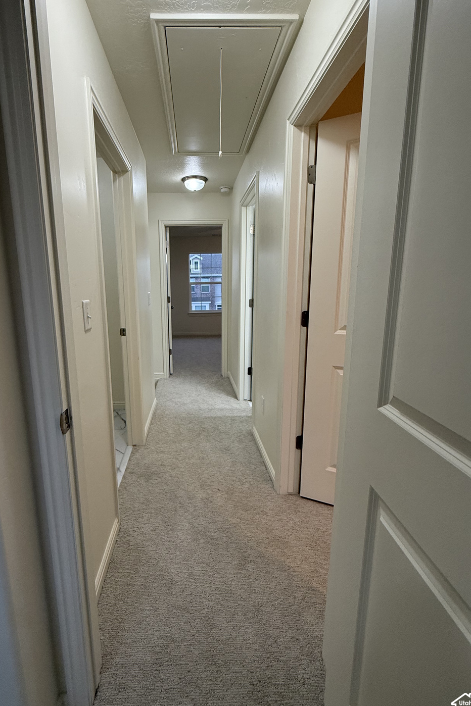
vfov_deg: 96.7
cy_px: 344
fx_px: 314
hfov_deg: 73.2
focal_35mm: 16
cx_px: 198
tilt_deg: -9.9
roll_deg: +0.3
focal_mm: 2.22
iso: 160
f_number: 2.2
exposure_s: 1/120
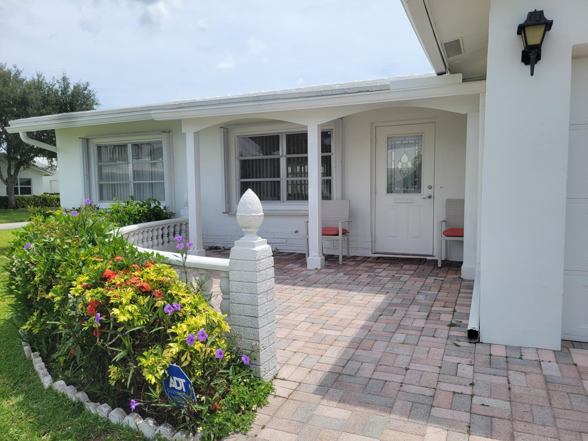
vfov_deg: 53.1
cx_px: 294
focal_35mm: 26
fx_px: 442
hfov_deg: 67.3
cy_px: 220
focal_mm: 5.4
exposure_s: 1/2828
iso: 40
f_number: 1.8
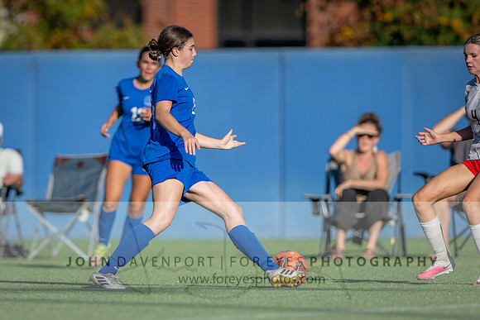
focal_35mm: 747
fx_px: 9966
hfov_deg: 2.8
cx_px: 65
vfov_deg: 1.8
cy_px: 182
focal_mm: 400
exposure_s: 1/1000
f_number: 3.2
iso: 64
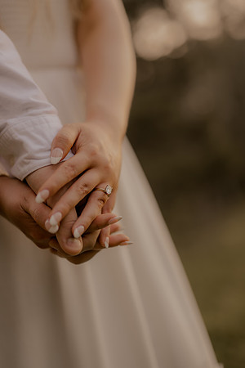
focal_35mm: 50
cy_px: 184
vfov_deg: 39.6
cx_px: 122
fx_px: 510
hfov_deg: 27.0
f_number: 2.2
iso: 200
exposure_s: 1/500
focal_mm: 50
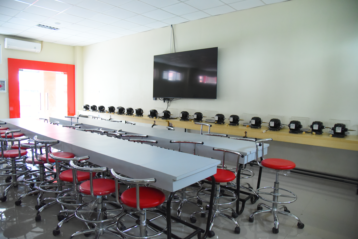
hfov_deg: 73.7
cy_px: 120
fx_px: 239
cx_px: 179
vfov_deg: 53.1
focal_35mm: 24
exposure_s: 1/80
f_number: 4
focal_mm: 24
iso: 6400
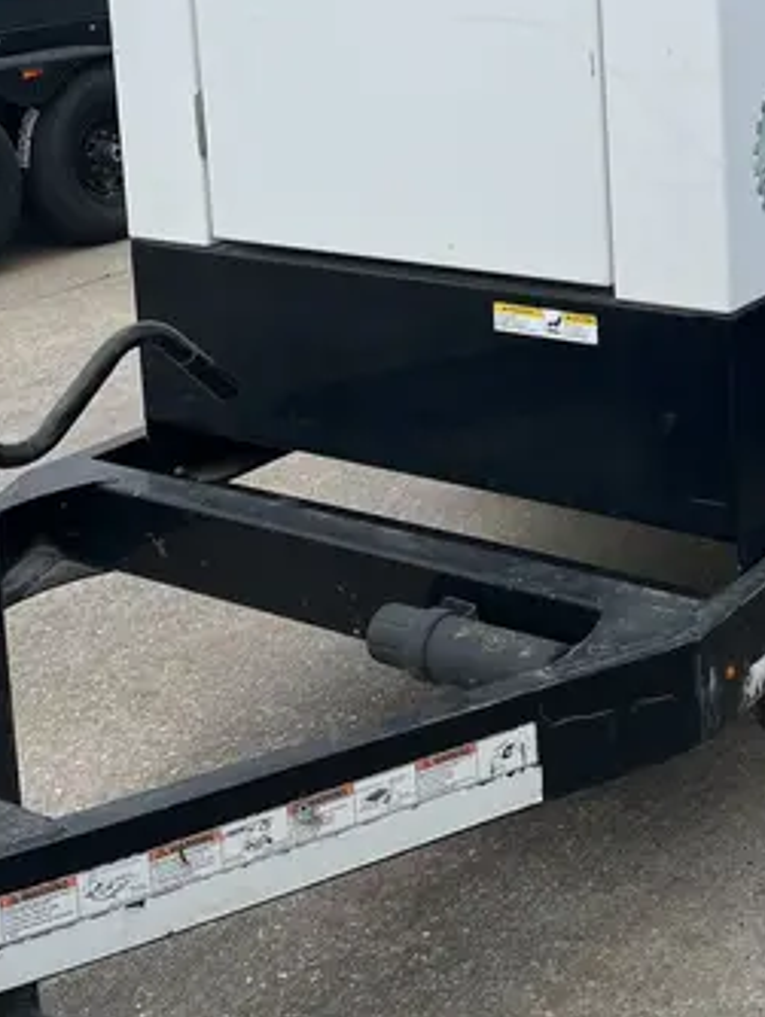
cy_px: 41
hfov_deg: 24.8
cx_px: 710
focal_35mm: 57
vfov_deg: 31.6
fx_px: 1677
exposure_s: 1/3135
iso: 50
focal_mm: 5.1
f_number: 1.6
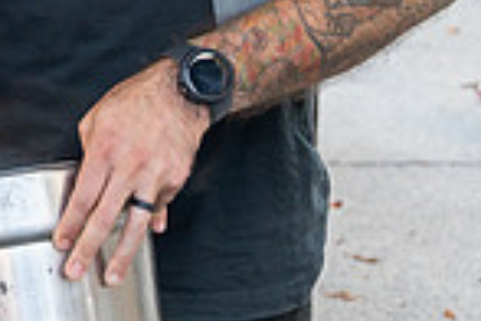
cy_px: -239
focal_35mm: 181
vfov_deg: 7.4
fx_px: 2418
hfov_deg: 10.7
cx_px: -350
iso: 800
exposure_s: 1/125
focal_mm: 46
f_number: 4.5
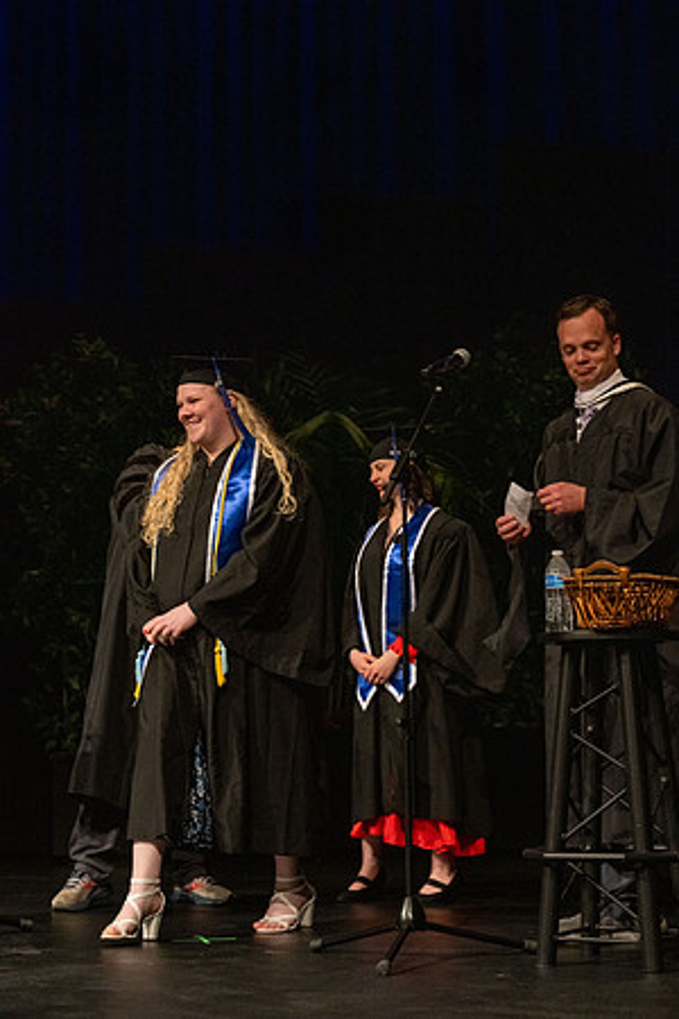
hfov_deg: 19.5
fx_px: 1980
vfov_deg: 28.8
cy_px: 510
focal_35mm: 70
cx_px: 340
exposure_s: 1/320
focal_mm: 70
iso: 6400
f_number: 5
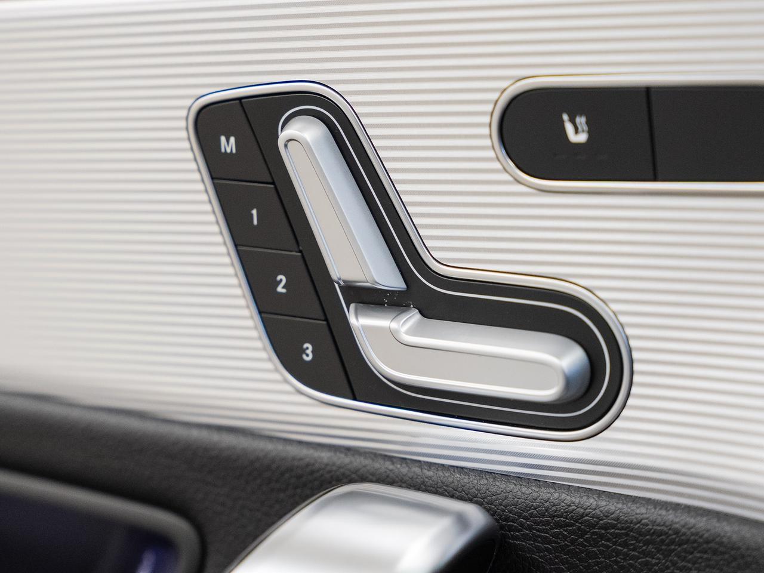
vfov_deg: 16.3
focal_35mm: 91
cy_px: 223
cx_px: 338
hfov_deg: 21.6
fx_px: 2003
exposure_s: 1/60
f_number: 3.5
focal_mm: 62.7
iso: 1000
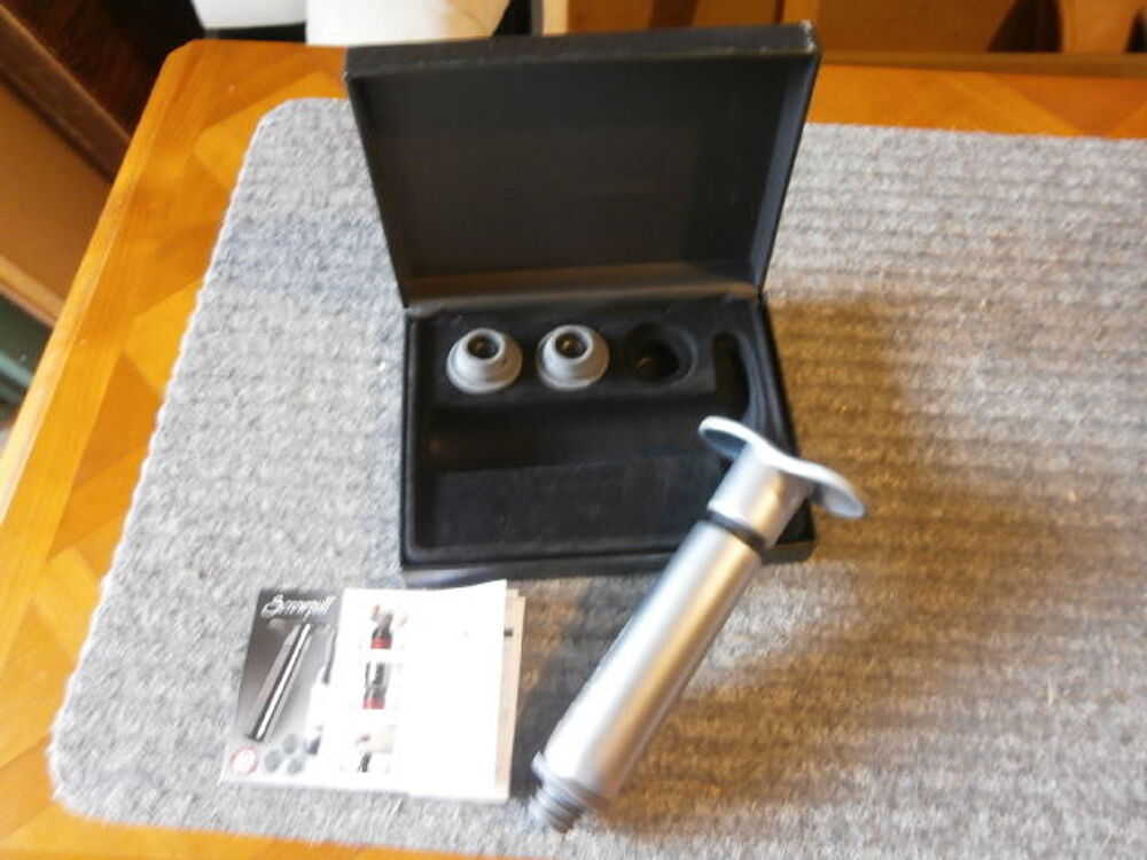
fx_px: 862
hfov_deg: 67.3
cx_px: 574
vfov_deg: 53.1
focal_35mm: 26
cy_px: 430
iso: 200
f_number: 2.8
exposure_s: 1/6
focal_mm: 4.7
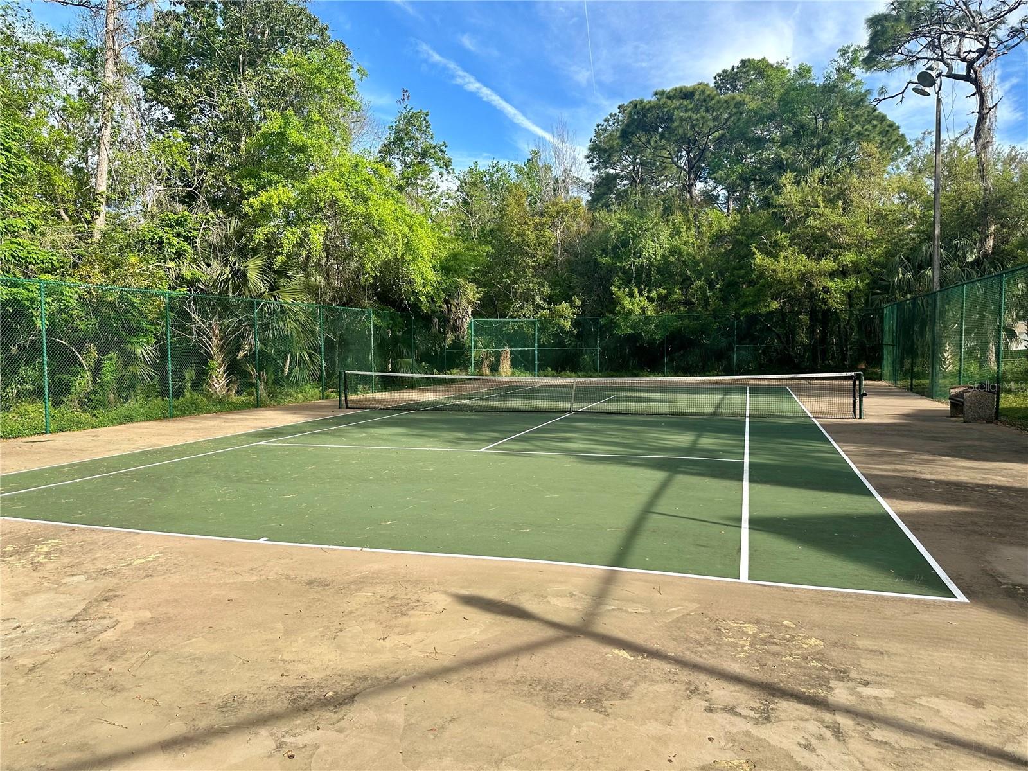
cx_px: 514
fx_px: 713
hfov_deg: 71.6
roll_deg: +0.0
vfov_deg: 56.8
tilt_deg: -2.6
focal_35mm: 24
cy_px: 386
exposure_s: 1/1812
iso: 80
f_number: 1.78
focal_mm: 6.86
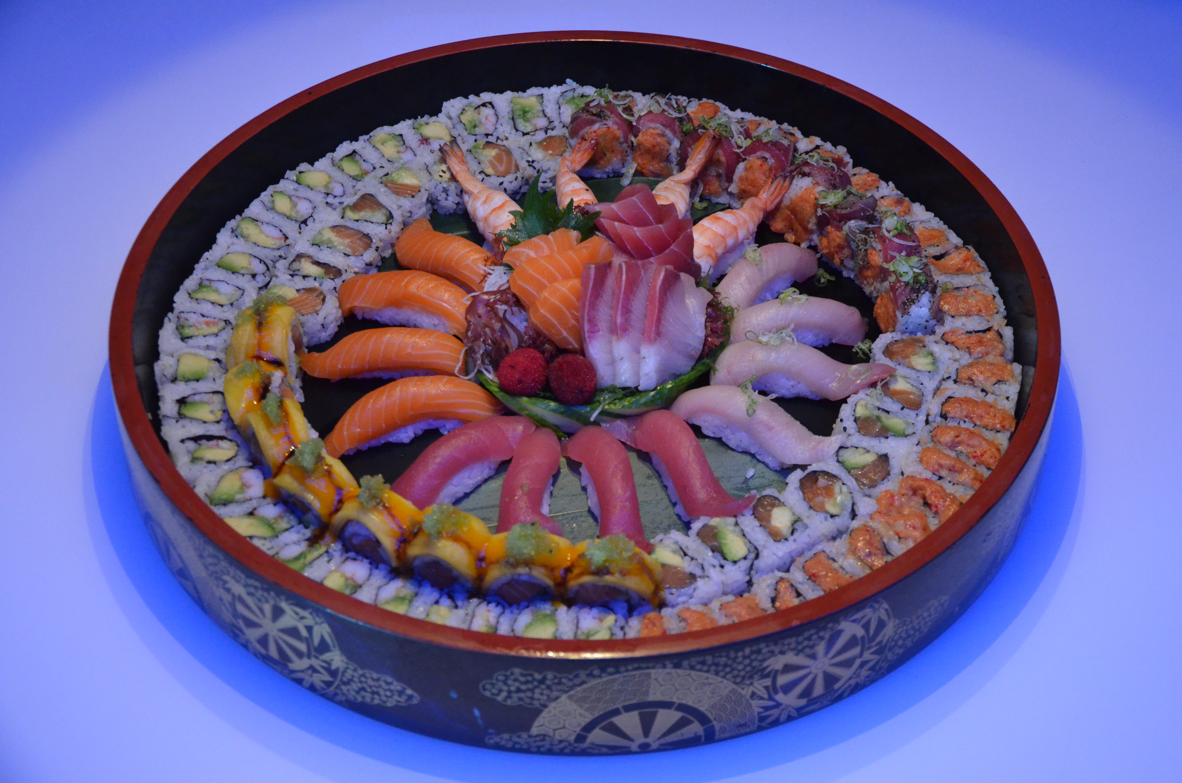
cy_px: 392
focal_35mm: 52
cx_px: 591
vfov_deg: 25.6
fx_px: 1720
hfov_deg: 37.9
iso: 3200
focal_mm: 35
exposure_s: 1/25
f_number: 4.5
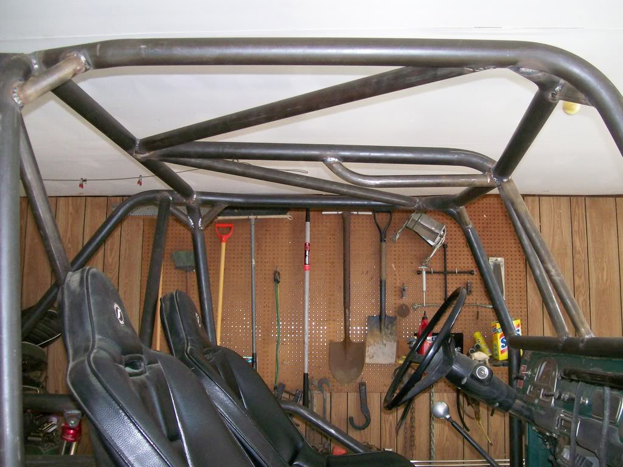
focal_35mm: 36
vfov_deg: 39.7
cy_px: 234
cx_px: 312
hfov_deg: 51.4
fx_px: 648
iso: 140
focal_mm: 6
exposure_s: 1/64
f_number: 2.7
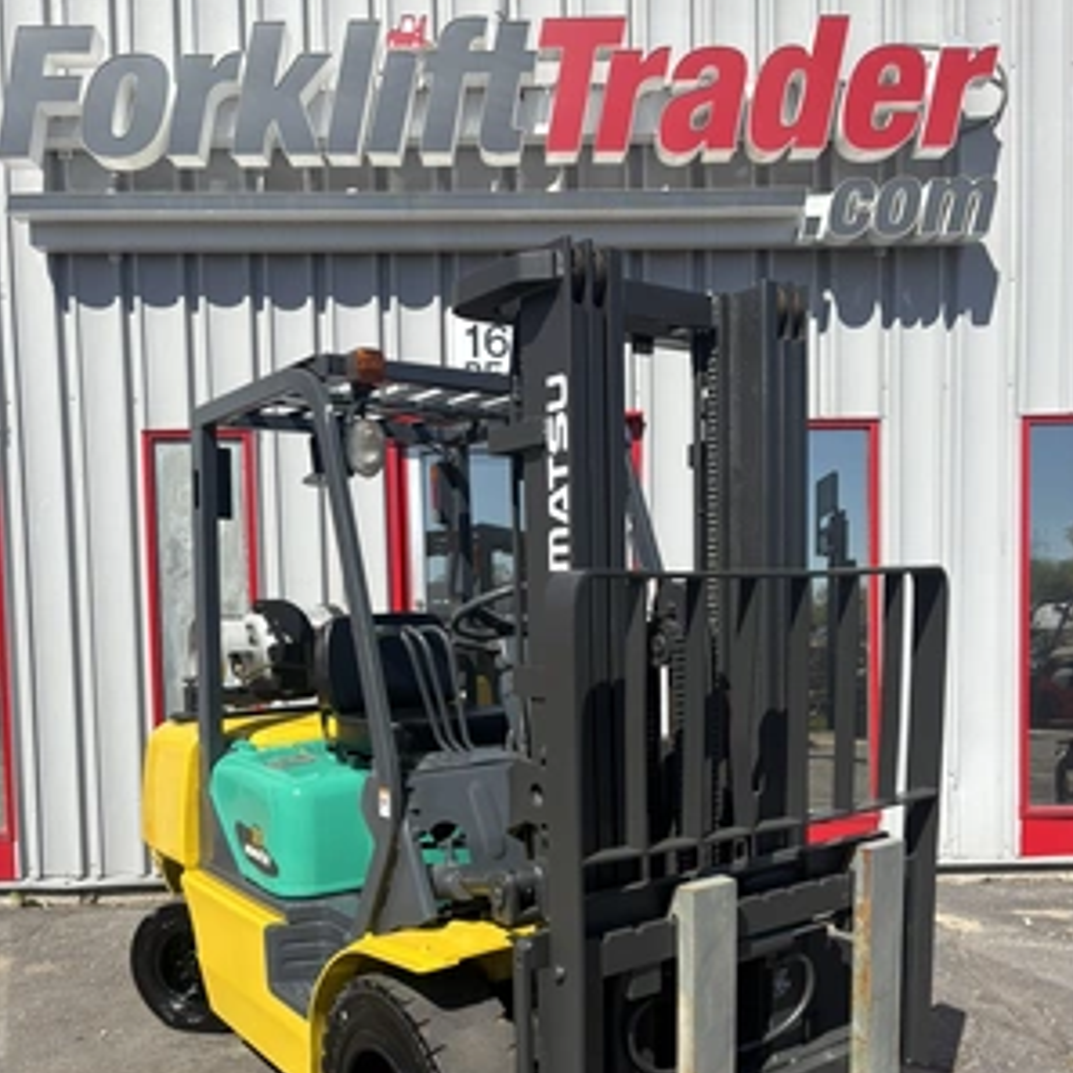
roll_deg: +1.2
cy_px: 690
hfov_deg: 52.5
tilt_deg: -2.0
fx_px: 1087
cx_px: 538
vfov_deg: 51.8
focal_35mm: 31
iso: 50
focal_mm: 5.96
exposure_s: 1/2985
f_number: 1.6
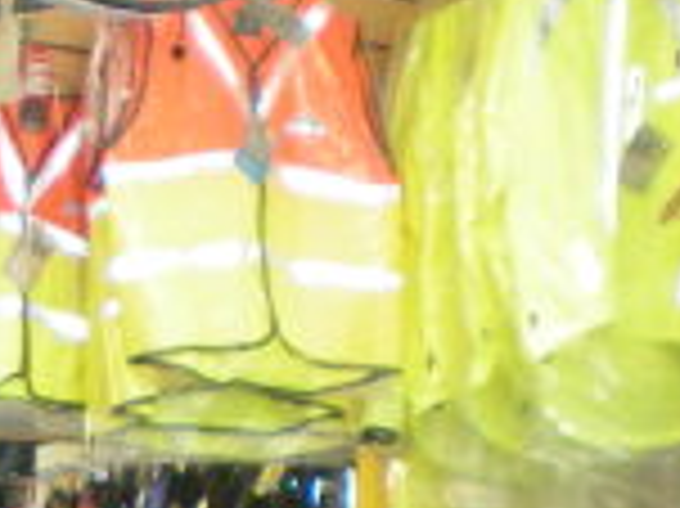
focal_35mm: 129
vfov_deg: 11.0
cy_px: 796
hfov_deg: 14.4
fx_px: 2532
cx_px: -306
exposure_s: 1/60
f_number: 3.1
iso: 400
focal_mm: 6.3
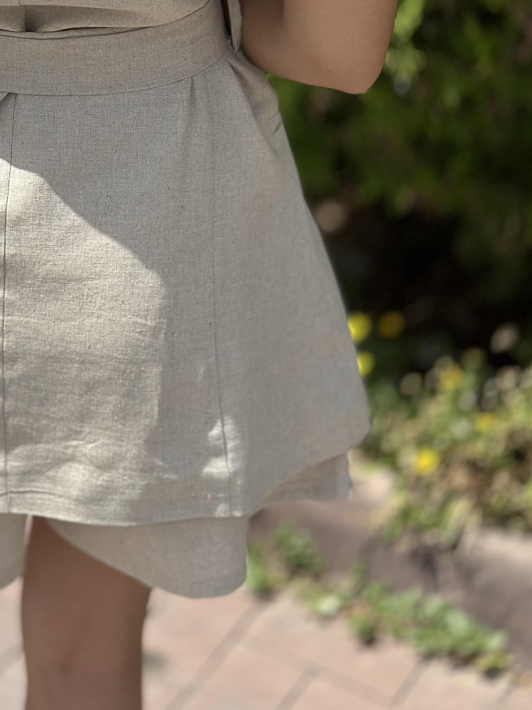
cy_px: 55
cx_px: 45
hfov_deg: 16.0
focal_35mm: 91
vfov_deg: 21.0
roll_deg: -4.4
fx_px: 1865
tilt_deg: -27.2
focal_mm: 6.86
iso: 100
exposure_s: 1/6211
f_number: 1.78
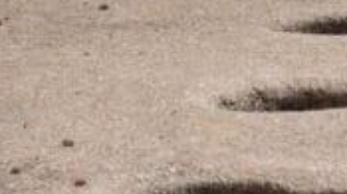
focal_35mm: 262
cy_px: 62
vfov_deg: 4.6
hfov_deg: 8.2
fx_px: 2408
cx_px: 139
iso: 400
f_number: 13
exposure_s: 1/640
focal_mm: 38
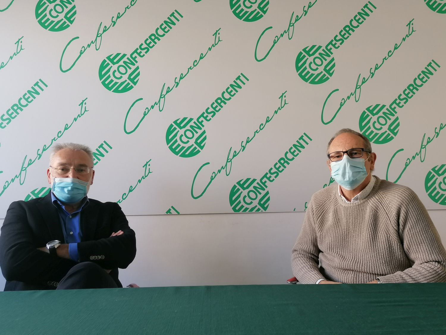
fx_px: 412
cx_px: 223
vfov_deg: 44.2
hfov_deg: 56.8
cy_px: 168
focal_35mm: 32
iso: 100
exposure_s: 1/50
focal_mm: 4.75
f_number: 1.8
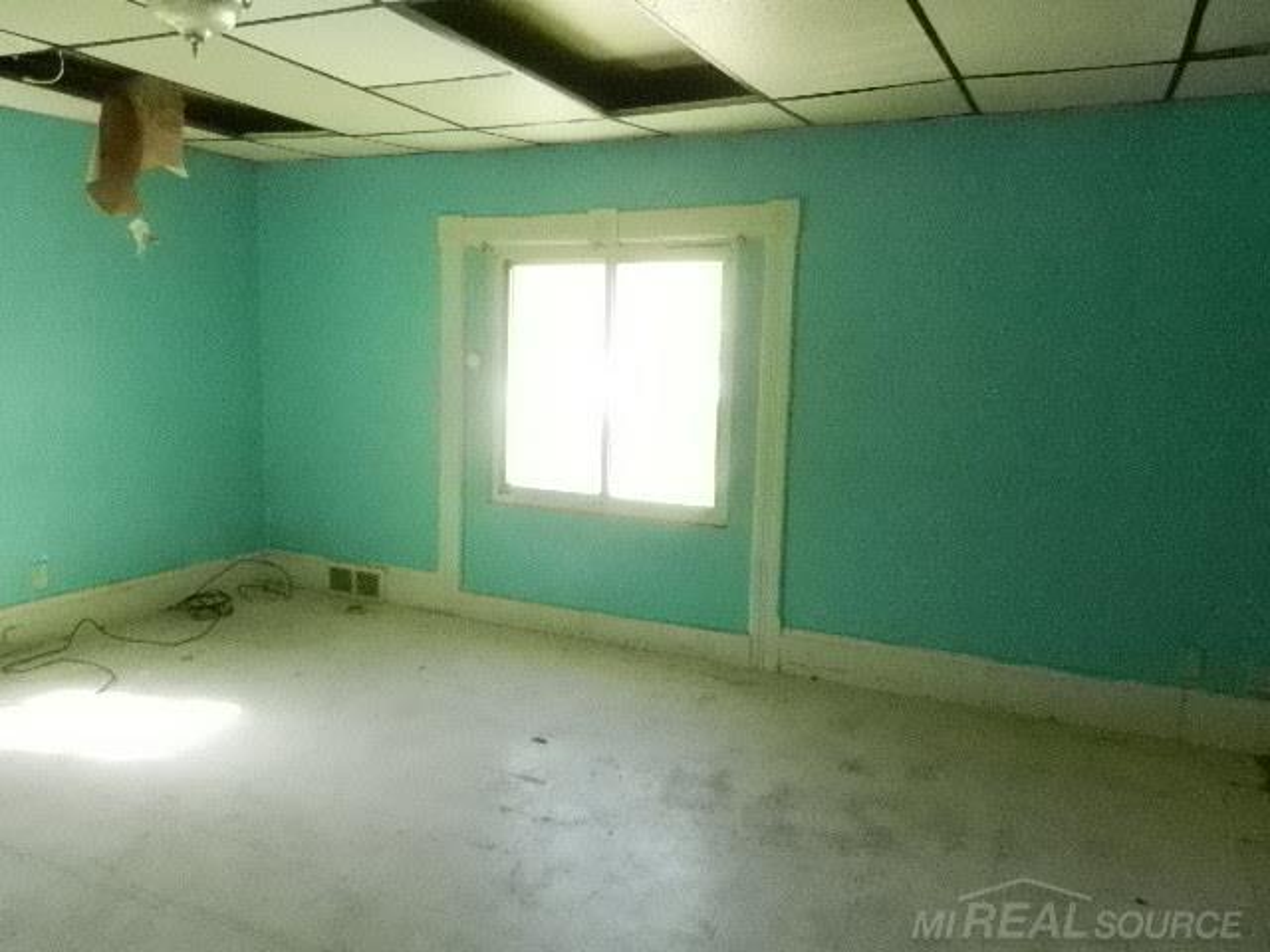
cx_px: 635
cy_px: 476
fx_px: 917
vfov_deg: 54.9
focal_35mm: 25
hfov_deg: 69.4
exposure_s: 1/640
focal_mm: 4.5
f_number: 3.5
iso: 3200
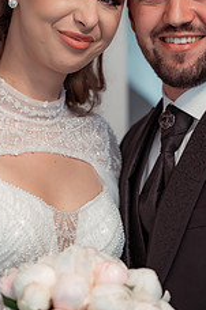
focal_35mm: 168
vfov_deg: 12.3
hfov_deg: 8.1
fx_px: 1449
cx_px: 118
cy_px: 137
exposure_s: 1/320
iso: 1600
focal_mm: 85
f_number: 2.8
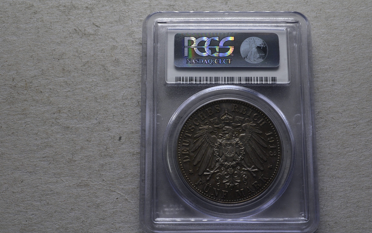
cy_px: 123
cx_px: 186
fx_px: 527
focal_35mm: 52
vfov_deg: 24.9
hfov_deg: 38.9
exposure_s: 1/250
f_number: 14
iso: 400
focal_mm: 34
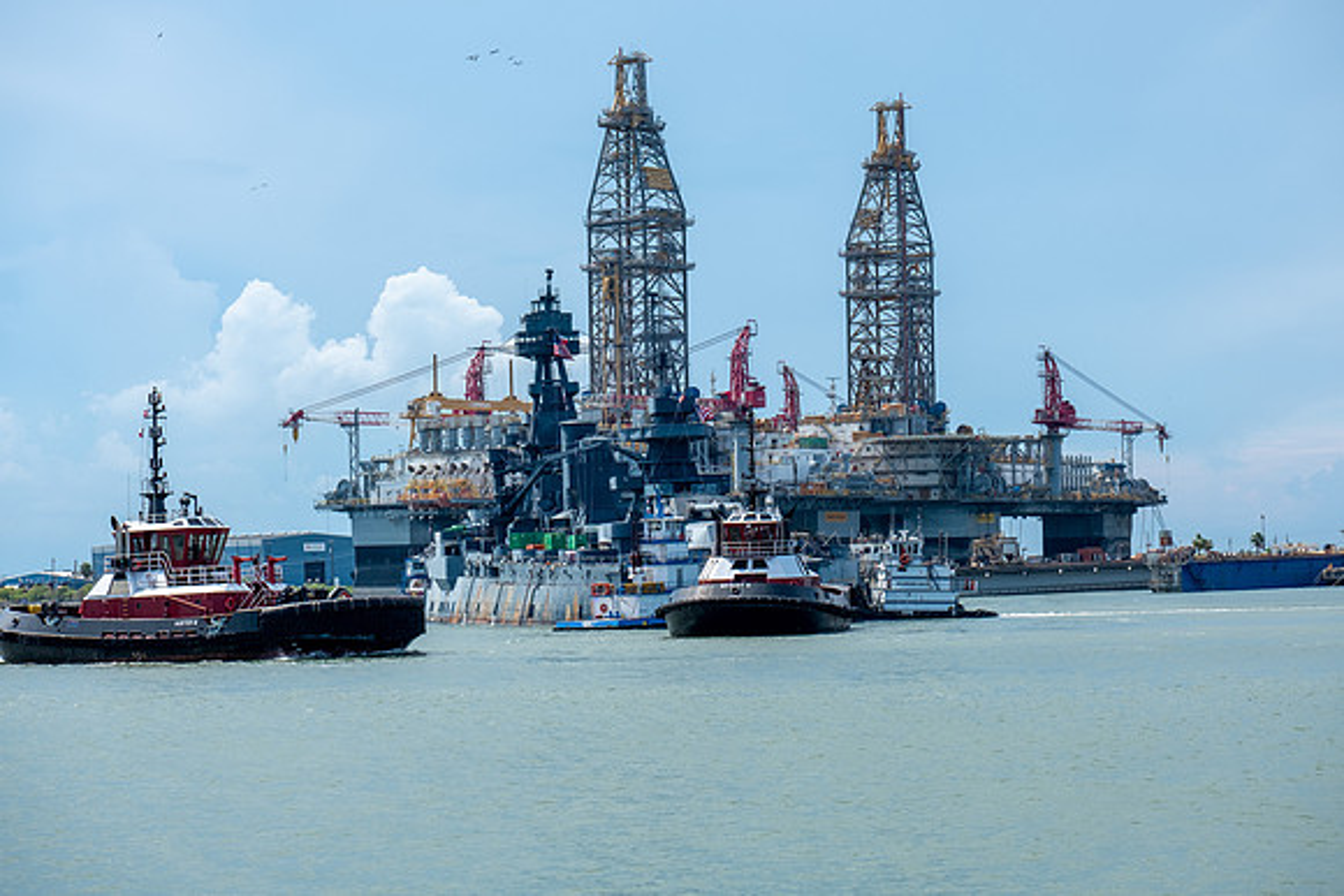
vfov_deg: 16.5
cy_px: 448
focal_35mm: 83
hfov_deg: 24.5
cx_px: 672
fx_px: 3099
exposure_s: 1/1250
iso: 200
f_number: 4.5
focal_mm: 55
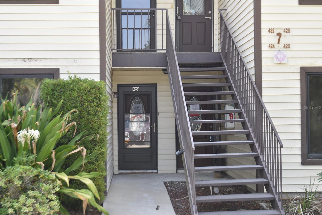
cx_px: 161
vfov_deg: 25.0
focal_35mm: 54
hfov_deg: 36.9
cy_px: 108
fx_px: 483
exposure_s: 1/250
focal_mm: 36
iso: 400
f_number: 8
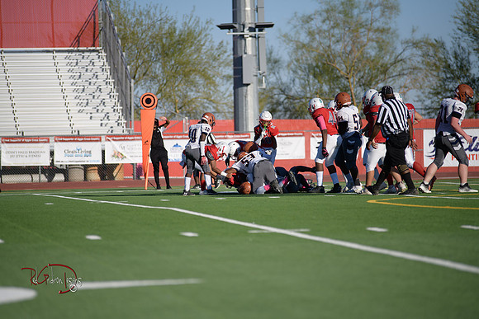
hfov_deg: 10.3
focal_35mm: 200
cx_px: 240
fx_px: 2662
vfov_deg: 6.9
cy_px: 160
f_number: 2.8
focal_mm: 200
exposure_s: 1/5000
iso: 180
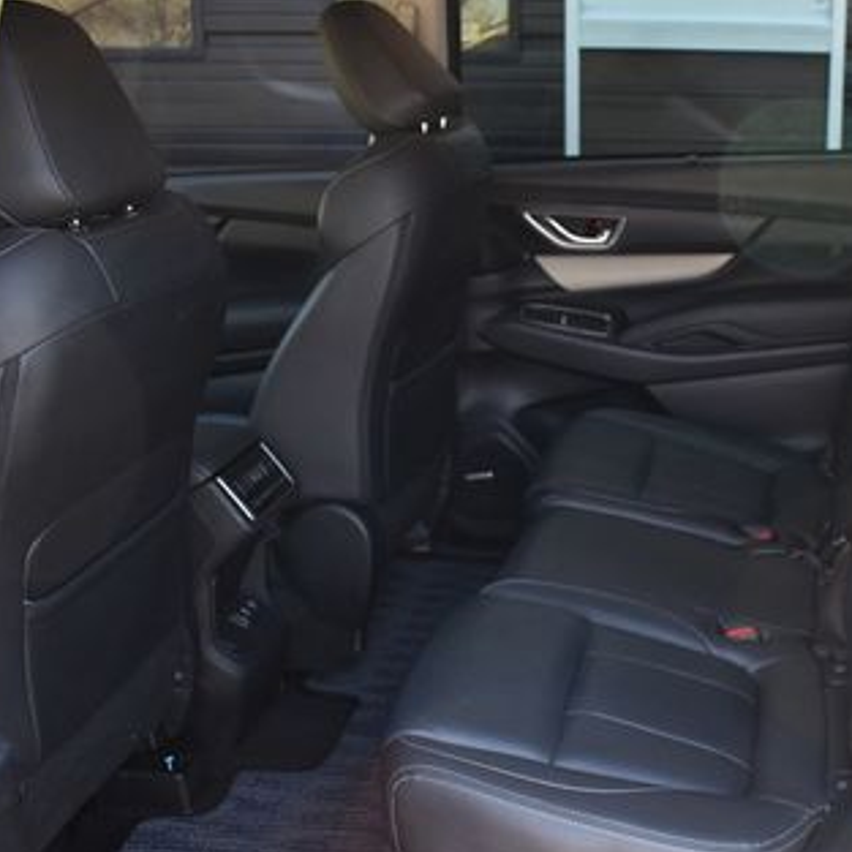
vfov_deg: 36.0
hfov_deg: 34.6
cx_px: 716
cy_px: 491
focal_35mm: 47
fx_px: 1309
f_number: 3.5
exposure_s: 1/250
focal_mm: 18
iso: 720
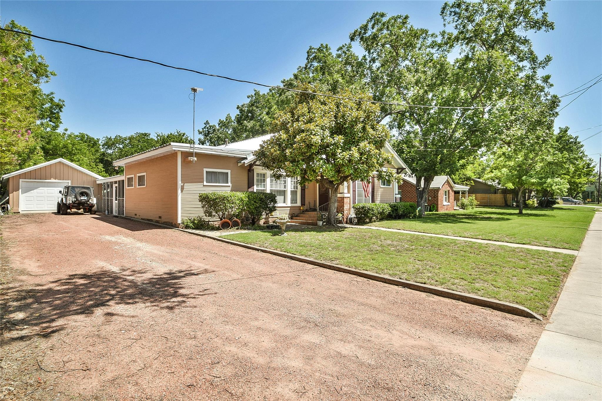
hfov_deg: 92.4
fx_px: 288
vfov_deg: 69.6
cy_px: 200
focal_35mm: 17
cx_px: 301
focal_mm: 11.5
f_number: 7.1
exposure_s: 1/200
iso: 100
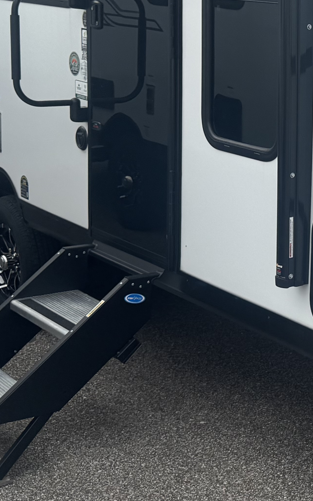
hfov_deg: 16.4
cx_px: 498
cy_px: 141
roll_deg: -1.3
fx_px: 969
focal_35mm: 71
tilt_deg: -6.9
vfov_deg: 28.7
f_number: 1.78
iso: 80
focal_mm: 6.76
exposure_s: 1/1366
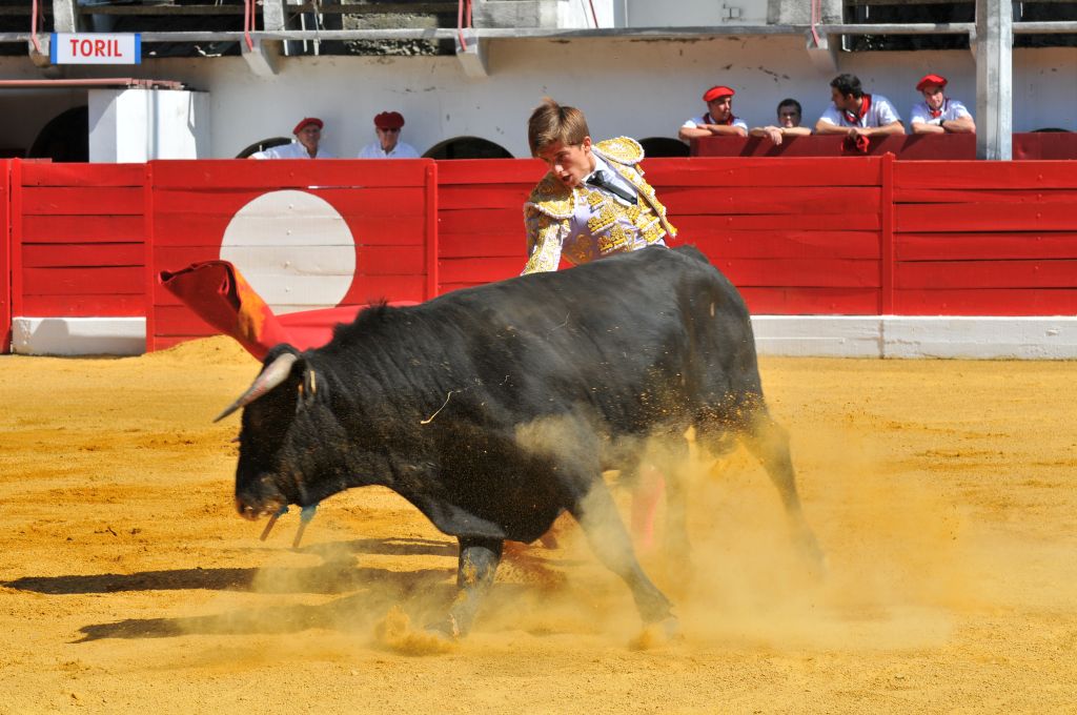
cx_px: 538
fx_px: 3854
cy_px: 358
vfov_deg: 10.6
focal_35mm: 129
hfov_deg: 15.9
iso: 200
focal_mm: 86
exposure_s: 1/350
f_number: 9.5
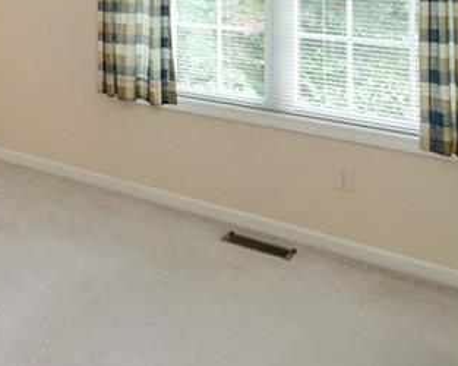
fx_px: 623
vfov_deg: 29.6
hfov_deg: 30.4
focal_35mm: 46
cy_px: -31
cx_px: -159
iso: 200
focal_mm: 10
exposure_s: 1/30
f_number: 7.1
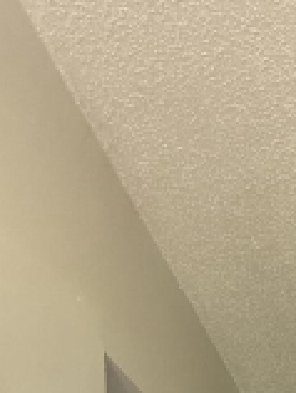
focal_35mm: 59
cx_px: 341
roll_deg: +1.4
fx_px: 671
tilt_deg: -3.2
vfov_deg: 21.7
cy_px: 698
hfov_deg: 23.1
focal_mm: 2.22
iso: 250
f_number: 2.2
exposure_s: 1/99
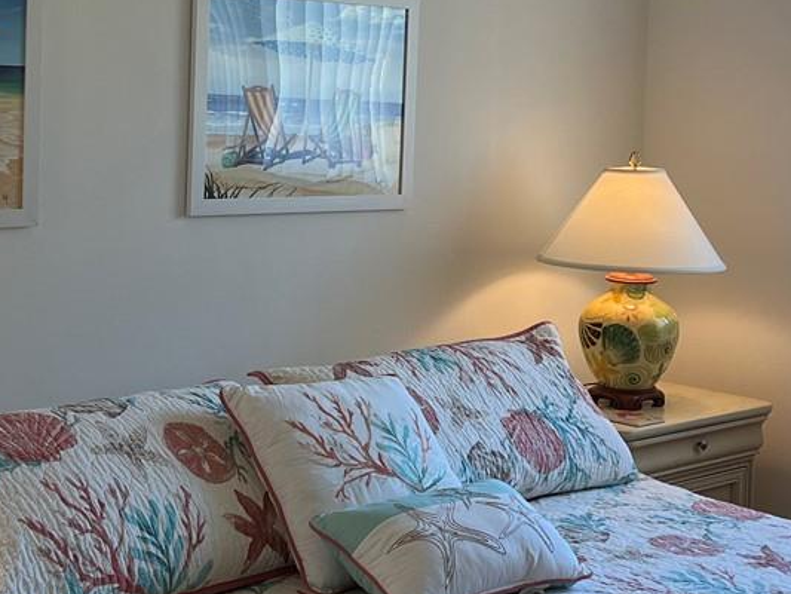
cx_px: 439
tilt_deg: -4.1
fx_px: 1783
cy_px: 147
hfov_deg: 25.0
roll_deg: -1.6
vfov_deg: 18.8
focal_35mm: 78
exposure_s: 1/160
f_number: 1.5
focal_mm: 5.7
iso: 64
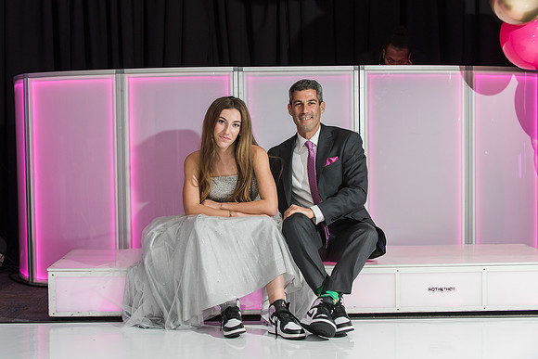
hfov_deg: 26.8
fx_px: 1130
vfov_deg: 18.0
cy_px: 170
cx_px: 251
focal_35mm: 76
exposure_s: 1/100
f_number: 4.5
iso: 800
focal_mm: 70
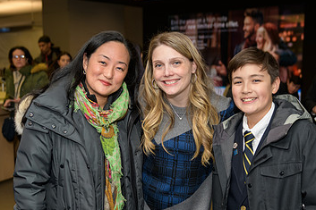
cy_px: 127
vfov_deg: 26.4
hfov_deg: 38.9
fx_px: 447
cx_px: 166
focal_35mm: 51
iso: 400
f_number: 3.2
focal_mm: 31
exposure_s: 1/125
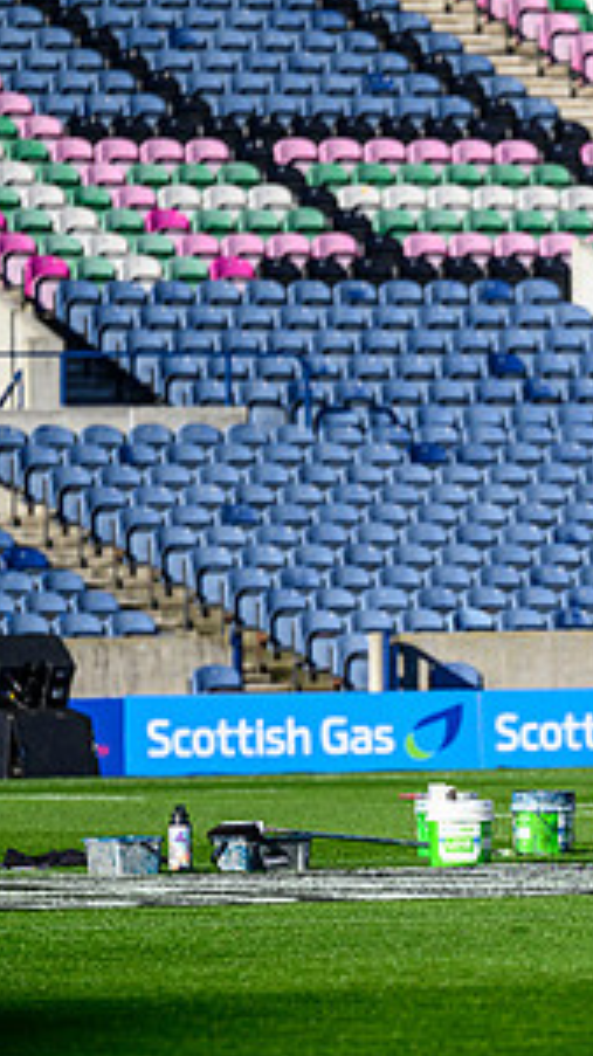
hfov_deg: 2.7
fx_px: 12541
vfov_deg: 4.8
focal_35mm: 448
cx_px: 904
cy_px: 727
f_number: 3.5
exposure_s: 1/3200
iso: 500
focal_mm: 200
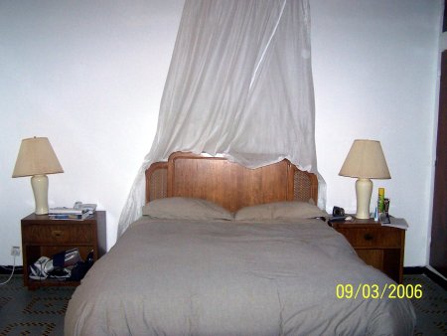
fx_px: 491
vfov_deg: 37.8
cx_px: 224
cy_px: 168
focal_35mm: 38
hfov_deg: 49.0
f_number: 2.8
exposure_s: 1/60
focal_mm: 6.3
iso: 140
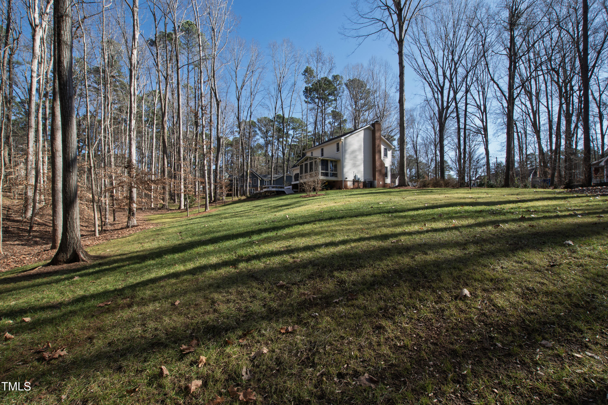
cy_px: 202
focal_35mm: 15
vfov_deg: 77.3
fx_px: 253
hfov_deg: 100.4
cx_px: 304
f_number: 8
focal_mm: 10
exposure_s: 1/60
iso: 100
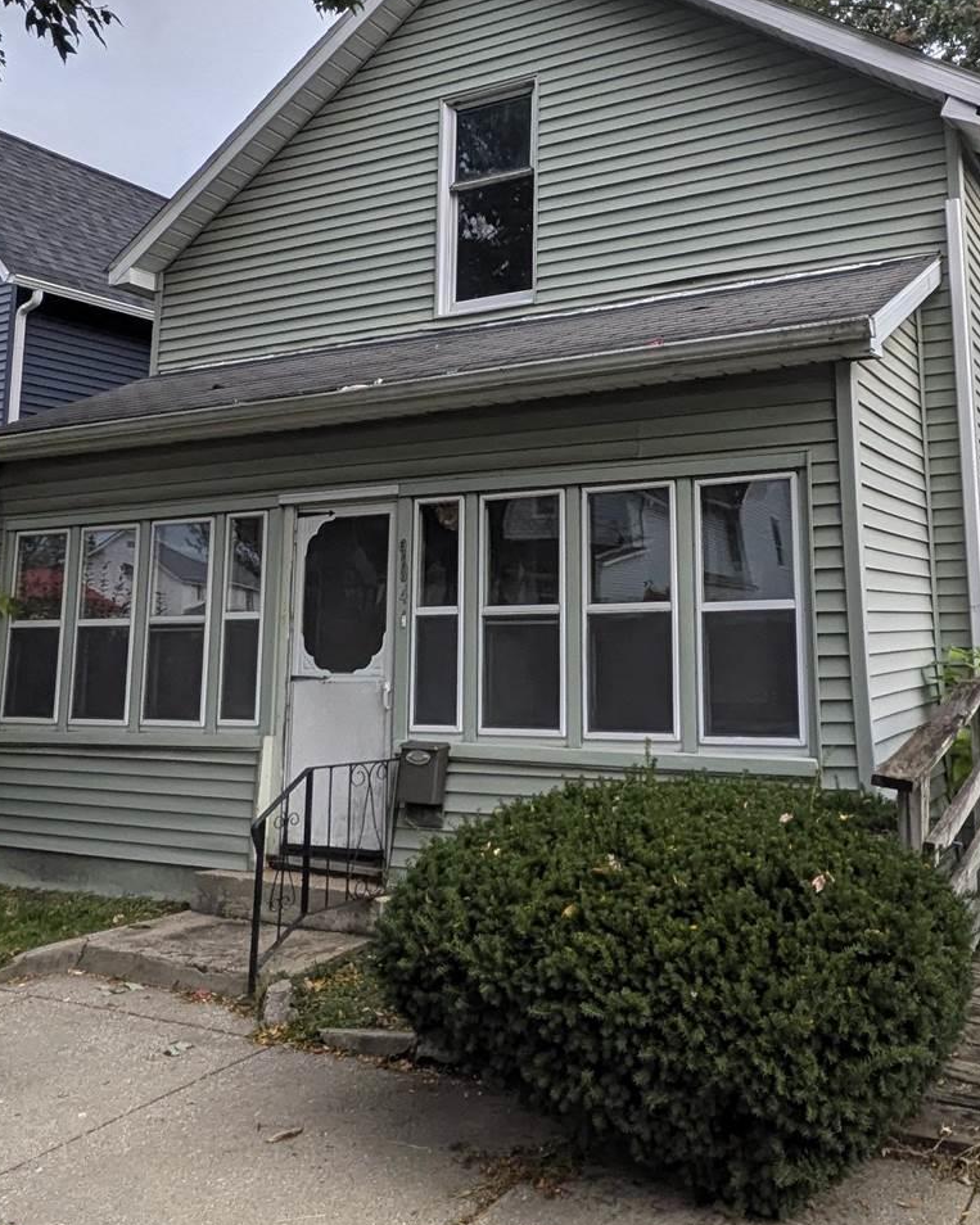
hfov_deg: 44.1
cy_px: 438
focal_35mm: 33
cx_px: 623
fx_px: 1197
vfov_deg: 53.4
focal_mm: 1.85
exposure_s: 1/1284
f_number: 2.2
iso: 48
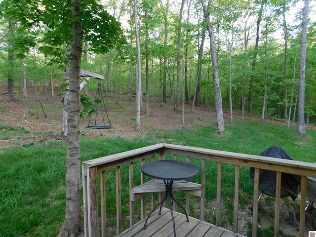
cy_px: 118
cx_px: 158
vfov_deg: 58.9
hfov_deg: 73.9
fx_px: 210
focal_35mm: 23
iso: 125
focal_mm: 4
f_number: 3
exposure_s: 1/40
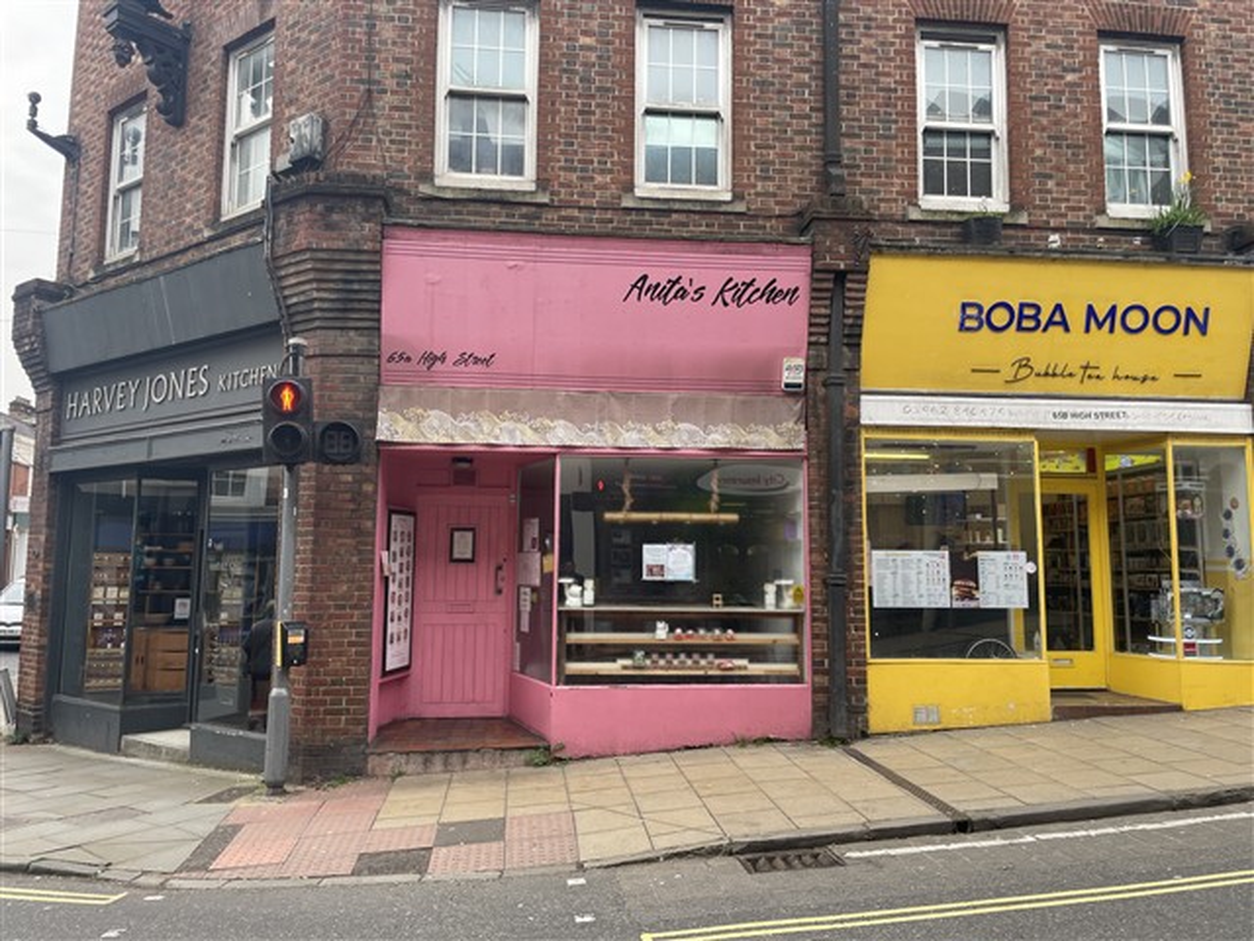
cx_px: 627
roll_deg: -0.2
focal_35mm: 26
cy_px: 470
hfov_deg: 67.3
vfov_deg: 53.1
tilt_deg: +9.1
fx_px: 942
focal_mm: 4.2
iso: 32
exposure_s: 1/374
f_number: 1.6
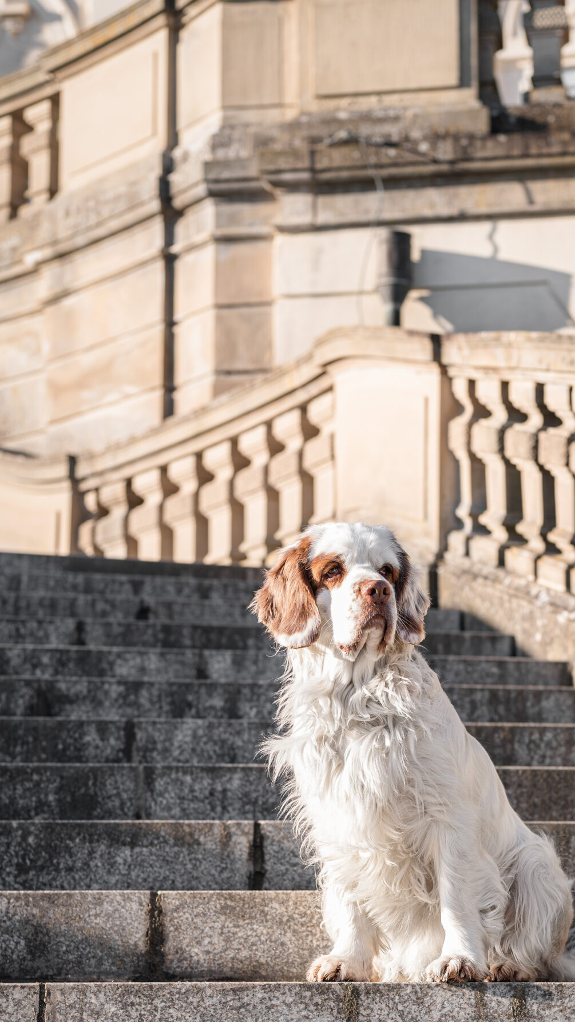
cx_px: 423
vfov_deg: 28.0
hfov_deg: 16.0
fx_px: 2033
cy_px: 692
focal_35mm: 75
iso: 100
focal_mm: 50
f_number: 3.2
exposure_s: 1/500
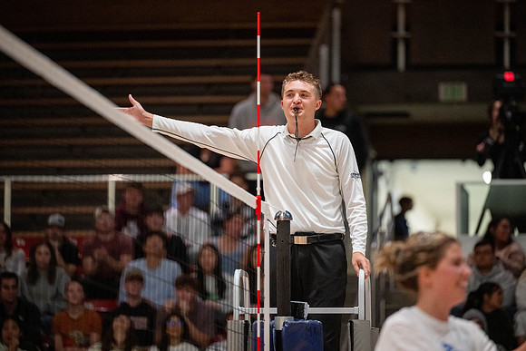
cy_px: 176
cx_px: 263
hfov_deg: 10.3
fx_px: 2923
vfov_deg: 6.9
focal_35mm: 200
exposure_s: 1/500
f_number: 2.8
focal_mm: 200
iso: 5000
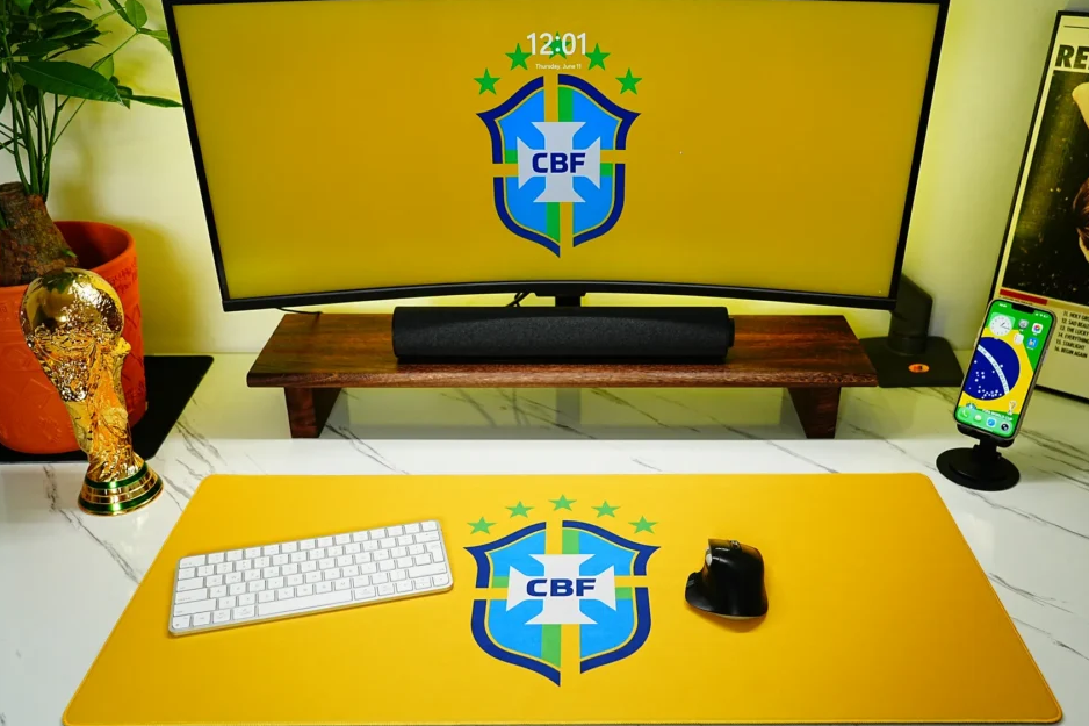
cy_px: 384
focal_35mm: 32
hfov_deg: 58.7
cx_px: 577
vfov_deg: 41.1
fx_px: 968
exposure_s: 1/80
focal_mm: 30
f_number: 4
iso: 1250
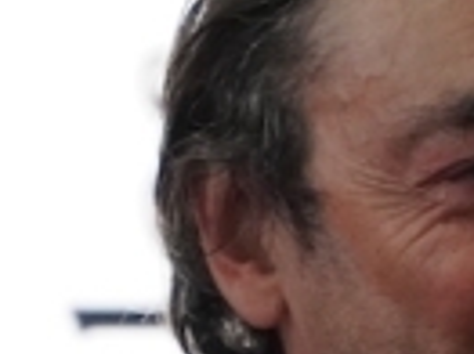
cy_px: 347
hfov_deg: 2.2
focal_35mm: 915
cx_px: 365
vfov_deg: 1.6
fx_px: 12518
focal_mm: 104
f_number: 4
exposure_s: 1/80
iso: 3200
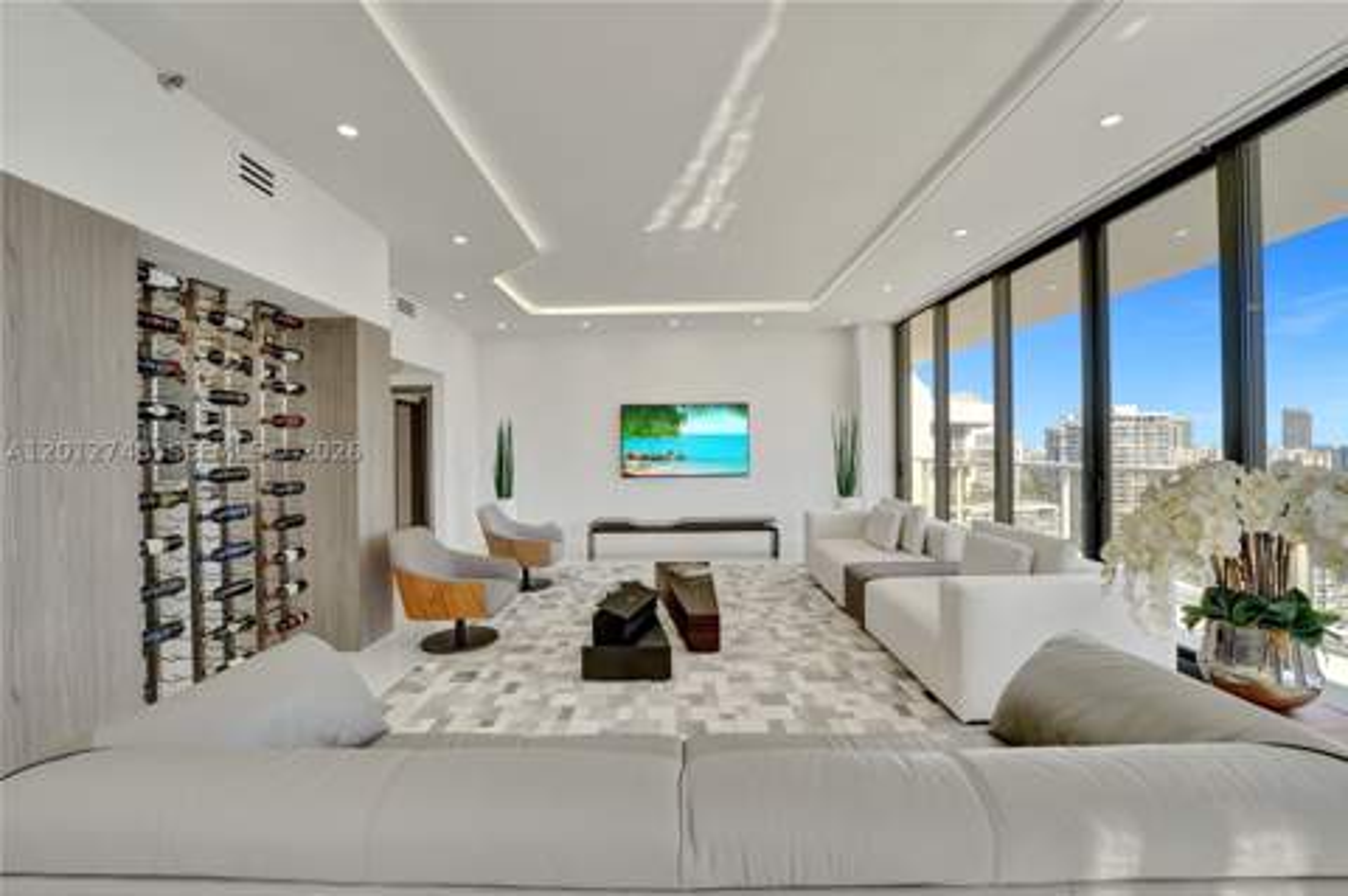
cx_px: 674
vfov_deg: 81.1
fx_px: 524
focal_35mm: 14
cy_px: 448
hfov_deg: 104.3
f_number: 7.1
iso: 1250
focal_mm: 14
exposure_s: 1/500
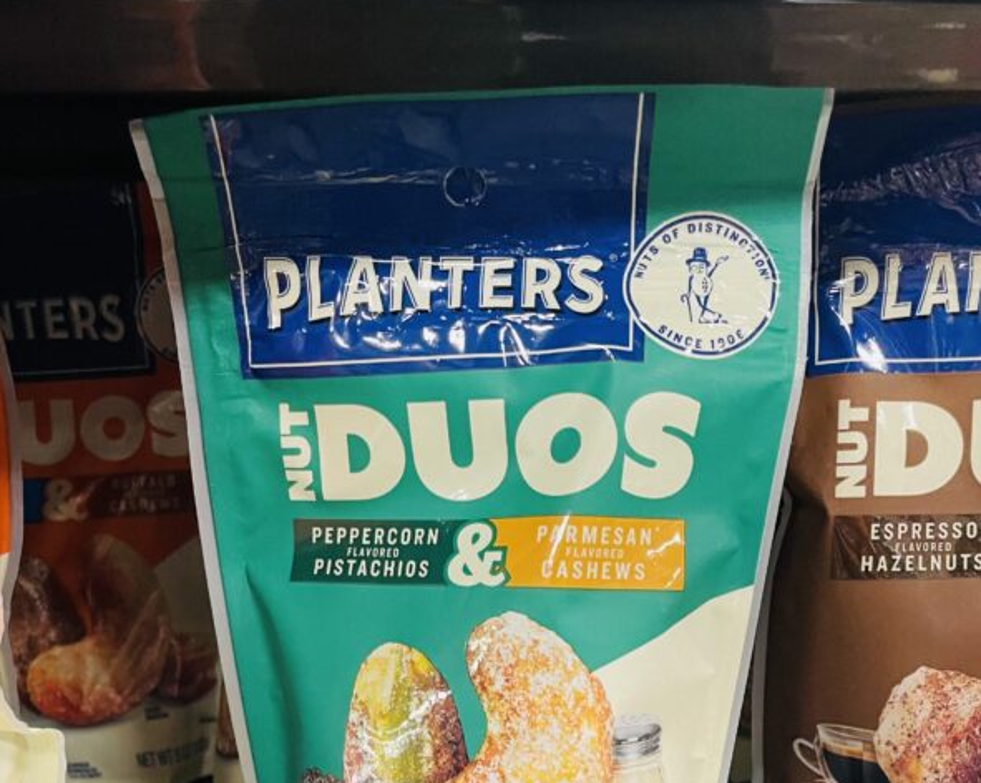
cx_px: 450
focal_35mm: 44
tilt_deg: -21.2
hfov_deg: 42.0
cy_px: 791
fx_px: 1277
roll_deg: +1.1
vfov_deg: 31.4
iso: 125
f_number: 1.6
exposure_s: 1/60
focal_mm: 4.2
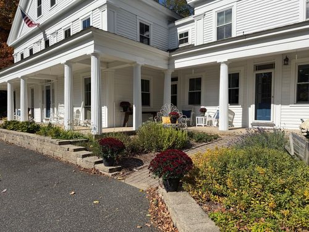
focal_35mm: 24
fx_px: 214
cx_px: 154
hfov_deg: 71.6
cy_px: 116
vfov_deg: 56.8
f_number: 1.78
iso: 80
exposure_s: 1/8130
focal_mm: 6.76
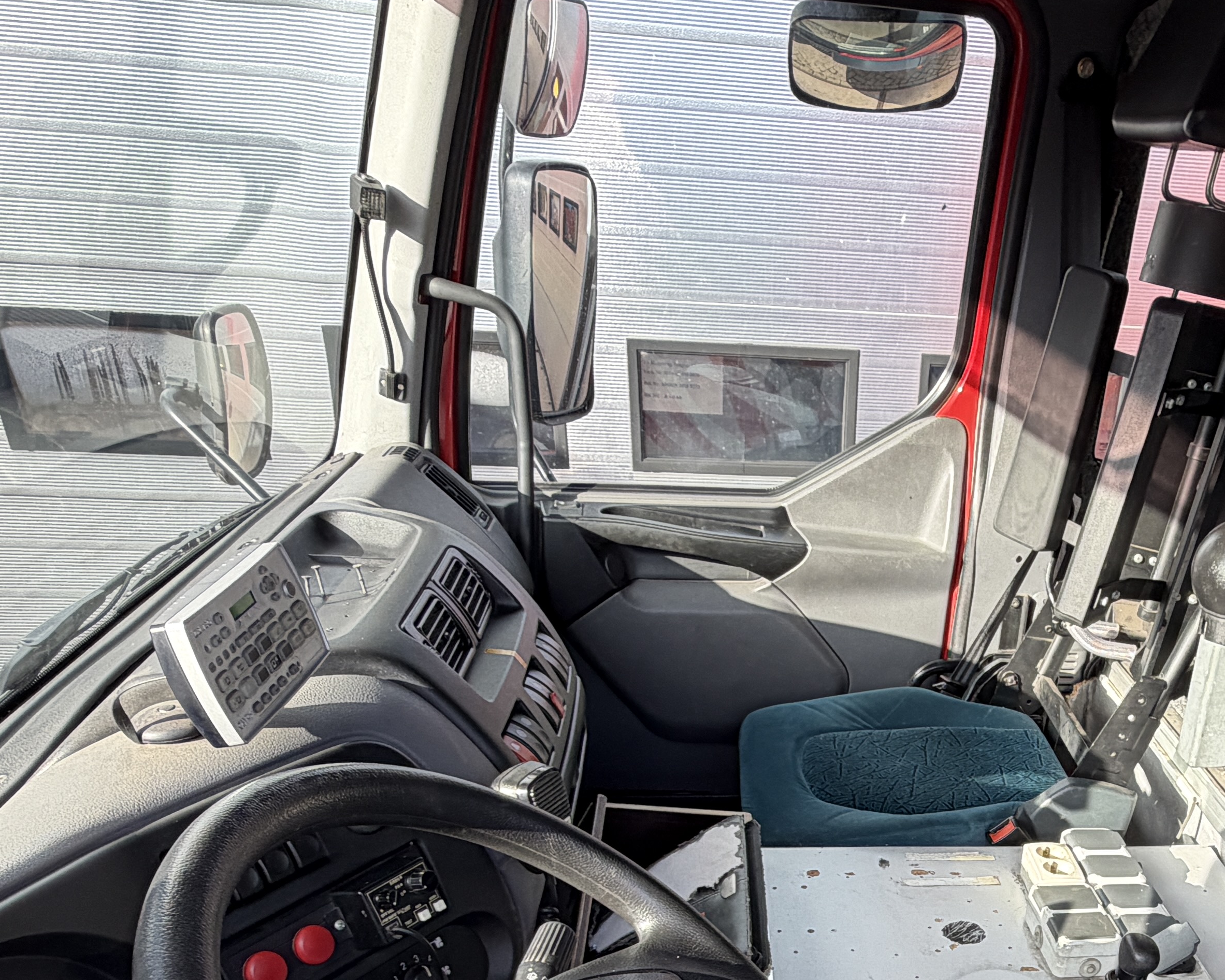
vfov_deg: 40.4
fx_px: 1196
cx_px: 898
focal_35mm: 33
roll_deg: -5.1
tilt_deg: -32.4
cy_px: 921
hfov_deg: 52.2
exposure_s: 1/163
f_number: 2.2
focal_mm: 2.22
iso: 40
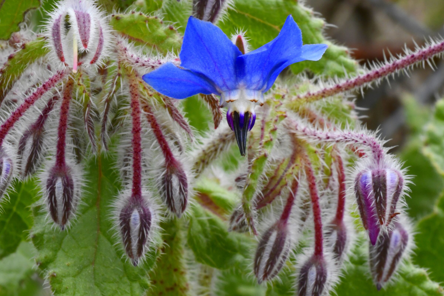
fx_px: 4440
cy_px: 148
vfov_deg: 3.8
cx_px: 222
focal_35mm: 360
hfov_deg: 5.7
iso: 2200
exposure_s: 1/100
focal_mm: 180
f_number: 32
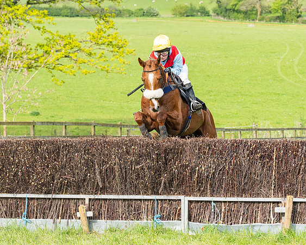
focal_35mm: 196
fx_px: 1779
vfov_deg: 7.9
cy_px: 117
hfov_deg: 9.8
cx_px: 188
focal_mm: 77
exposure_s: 1/1250
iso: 400
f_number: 5.6
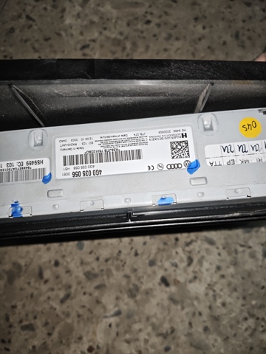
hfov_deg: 53.1
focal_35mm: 26
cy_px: 177
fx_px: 266
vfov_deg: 67.3
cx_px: 133
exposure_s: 1/200
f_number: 1.5
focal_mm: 4.94
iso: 250
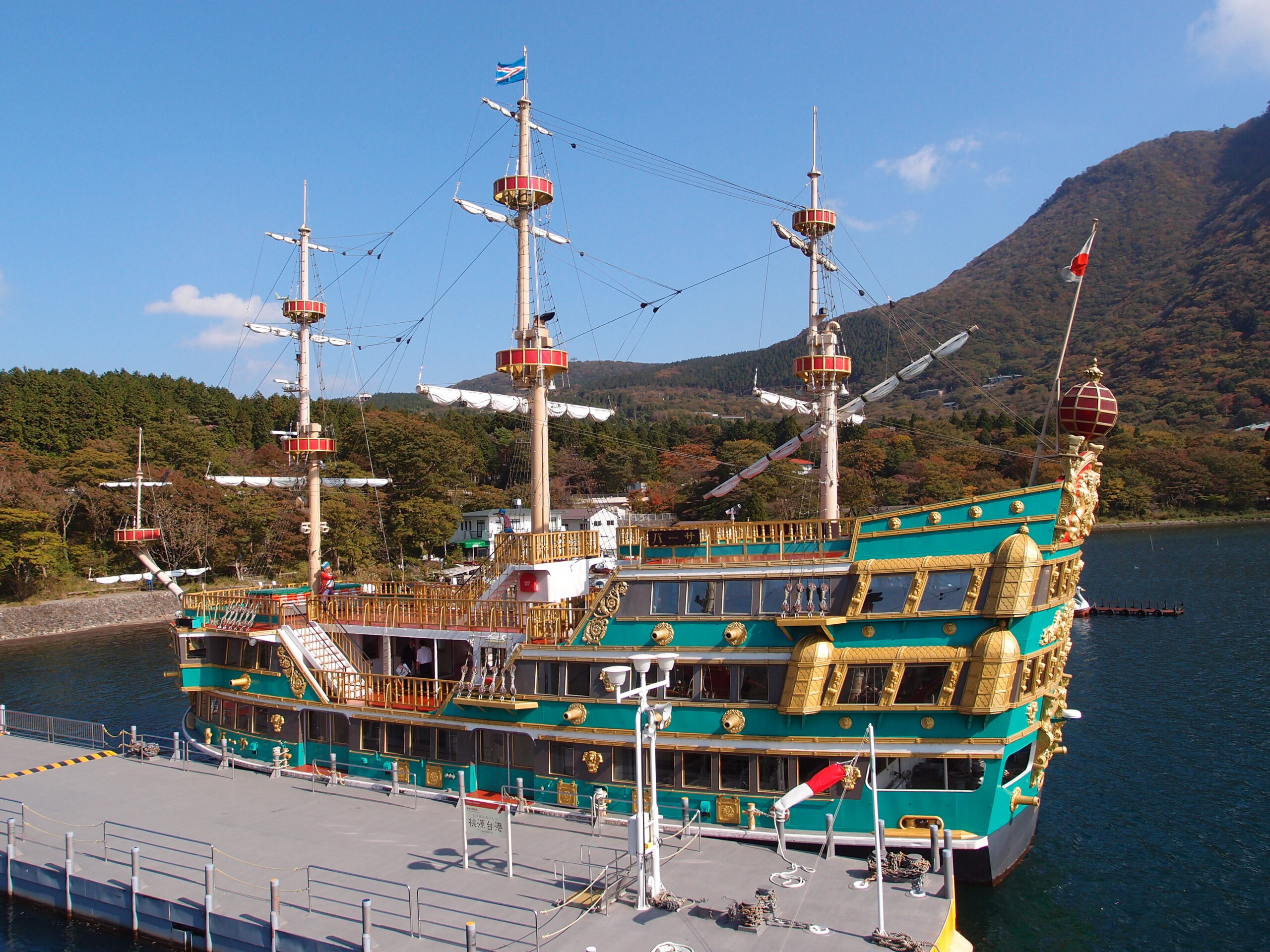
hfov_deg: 63.4
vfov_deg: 49.7
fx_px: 1027
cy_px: 476
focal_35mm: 28
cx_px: 635
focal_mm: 6
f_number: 2.5
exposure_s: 1/320
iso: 100
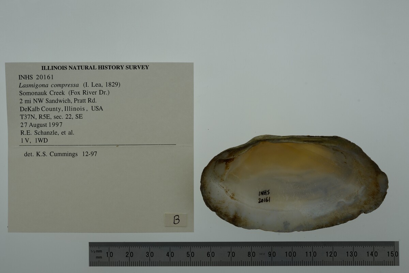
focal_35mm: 60
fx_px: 682
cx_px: 204
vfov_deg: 22.6
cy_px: 136
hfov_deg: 33.4
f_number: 10
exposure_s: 1/200
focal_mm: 60
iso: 100
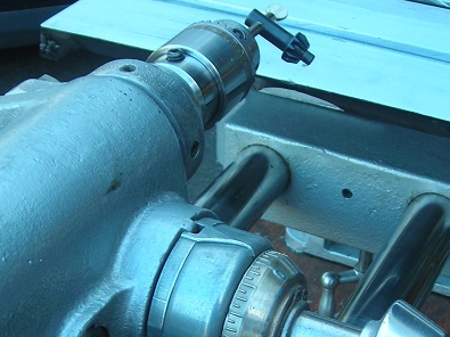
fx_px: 1001
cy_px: 265
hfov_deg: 25.3
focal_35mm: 77
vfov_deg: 19.0
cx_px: 239
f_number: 3.2
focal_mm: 6.3
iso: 50
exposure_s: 1/36.1
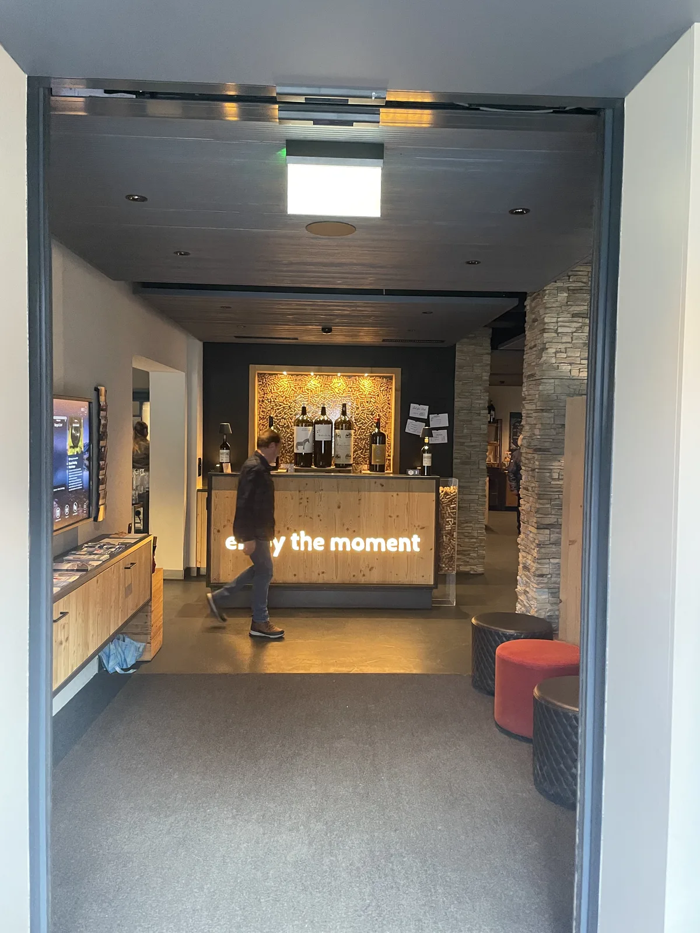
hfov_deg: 53.1
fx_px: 701
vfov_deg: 67.3
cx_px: 350
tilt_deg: -1.6
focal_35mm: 26
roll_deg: +0.4
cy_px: 466
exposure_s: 1/60
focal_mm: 4.2
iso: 500
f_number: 1.6
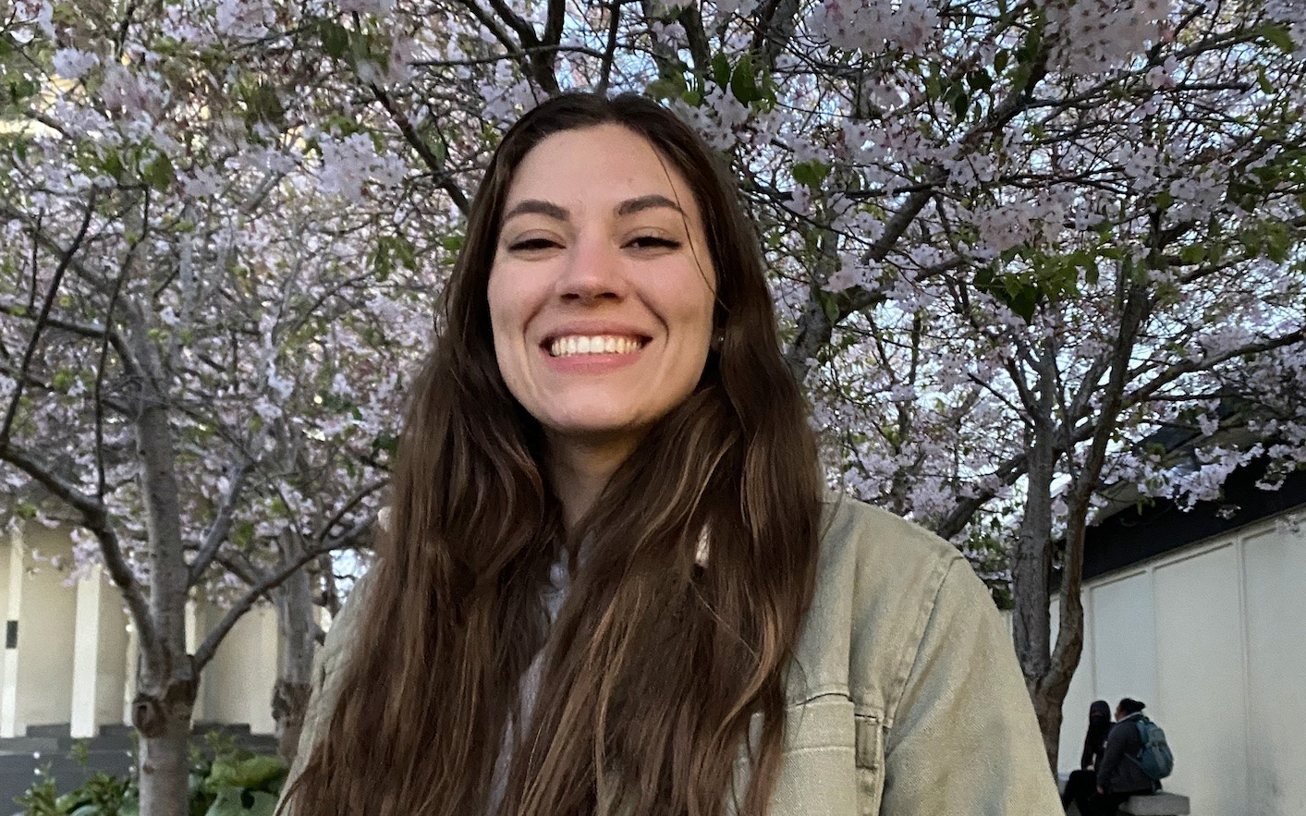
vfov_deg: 32.5
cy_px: 540
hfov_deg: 50.4
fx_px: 1388
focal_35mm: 39
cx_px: 670
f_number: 1.8
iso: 1000
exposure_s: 1/30
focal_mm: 4.25
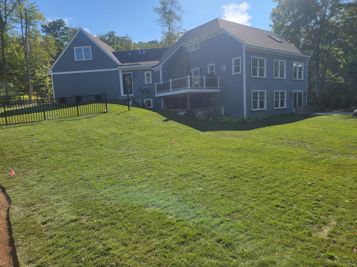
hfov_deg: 71.6
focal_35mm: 24
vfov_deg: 56.8
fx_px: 248
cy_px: 134
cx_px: 178
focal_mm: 6.7
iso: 16
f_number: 1.8
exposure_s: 1/636
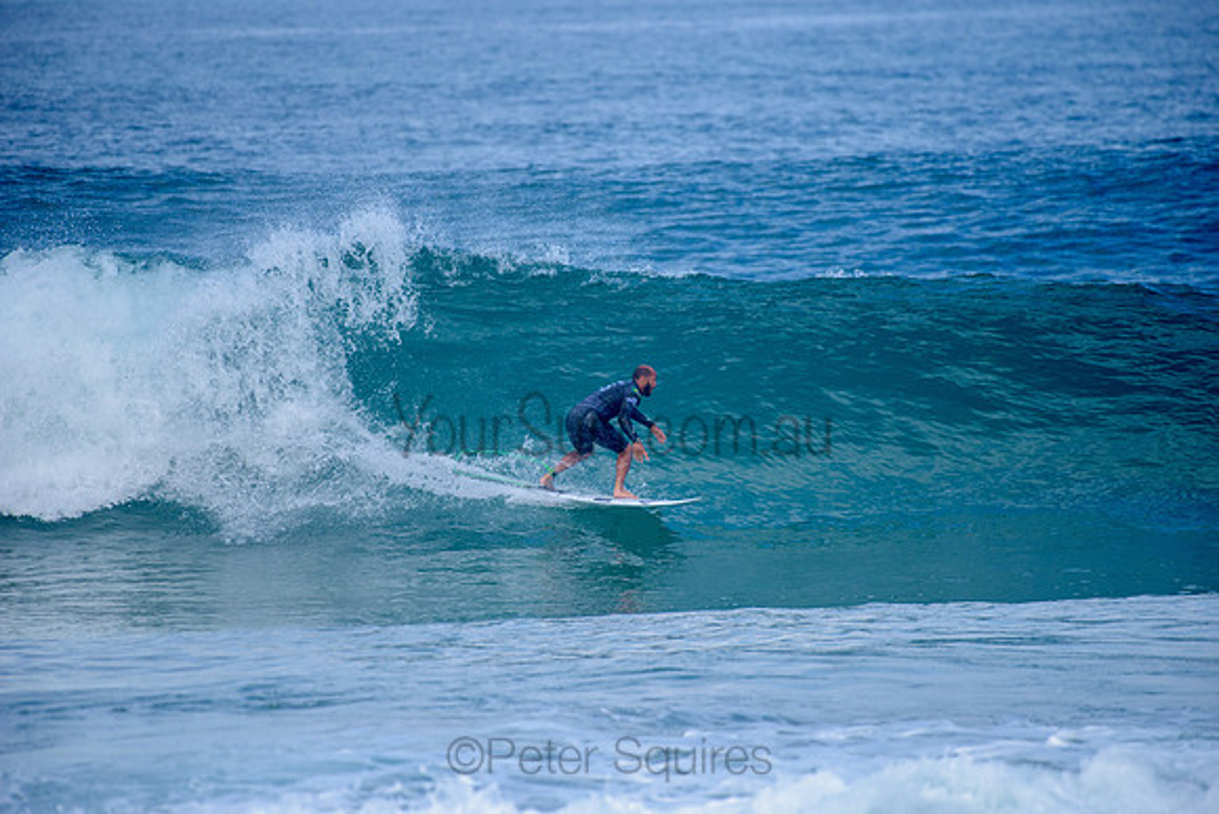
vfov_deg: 2.8
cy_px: 407
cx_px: 610
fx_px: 16937
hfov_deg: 4.1
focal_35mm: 500
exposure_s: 1/2000
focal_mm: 500
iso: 280
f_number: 5.6
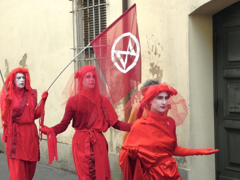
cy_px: 90
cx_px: 120
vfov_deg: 19.6
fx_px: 520
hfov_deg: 26.0
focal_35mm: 75
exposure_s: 1/800
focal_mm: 13.4
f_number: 4
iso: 160
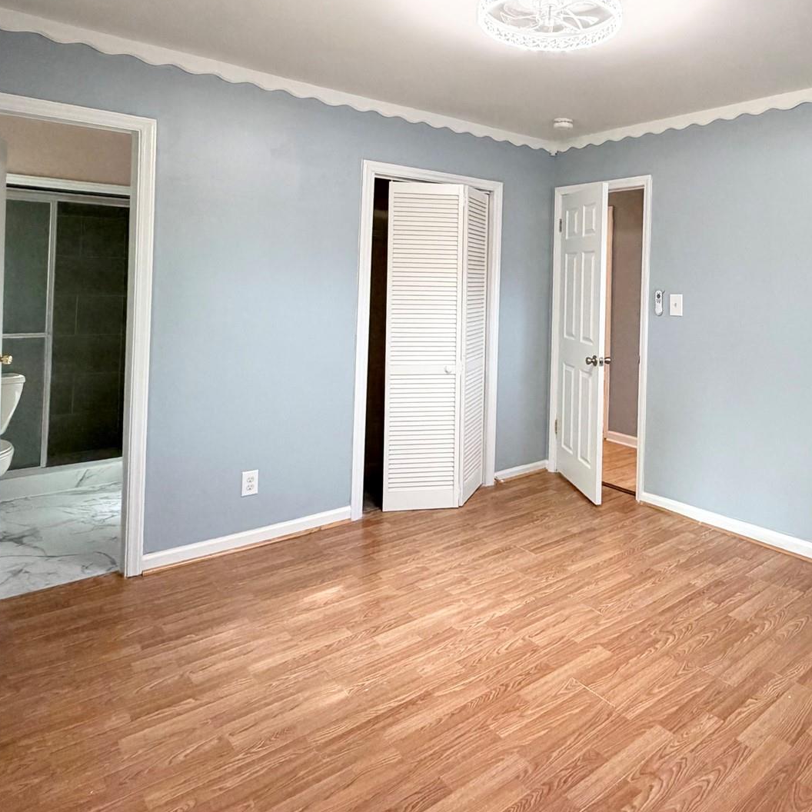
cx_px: 554
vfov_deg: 63.4
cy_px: 272
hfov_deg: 63.1
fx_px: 637
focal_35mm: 24
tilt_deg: +1.1
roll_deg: -1.2
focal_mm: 2.22
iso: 320
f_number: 2.2
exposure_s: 1/120
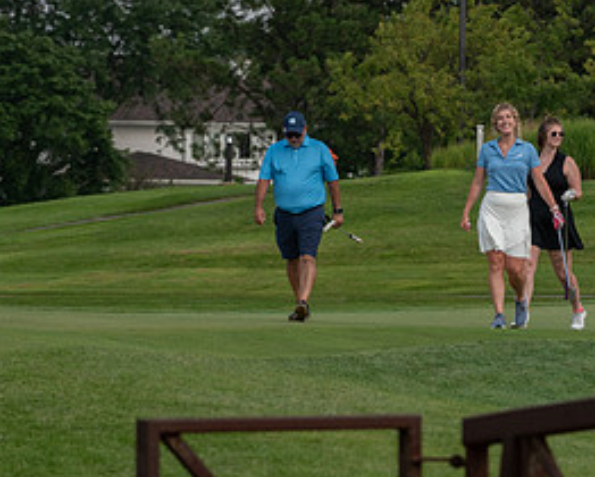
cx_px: 395
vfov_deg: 3.7
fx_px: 7313
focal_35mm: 415
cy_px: 285
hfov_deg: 4.7
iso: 250
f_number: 5
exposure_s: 1/1600
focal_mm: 200
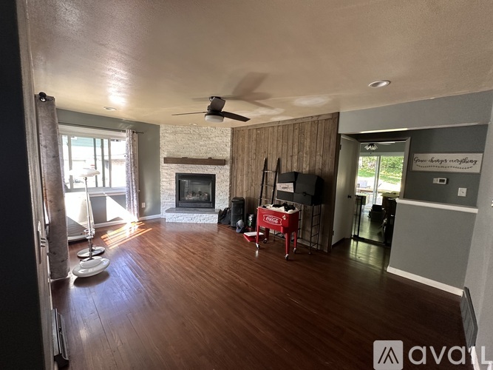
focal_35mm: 14
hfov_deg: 102.1
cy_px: 185
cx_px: 246
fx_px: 199
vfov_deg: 85.7
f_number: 2.2
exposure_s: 1/99
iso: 250
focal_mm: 2.22
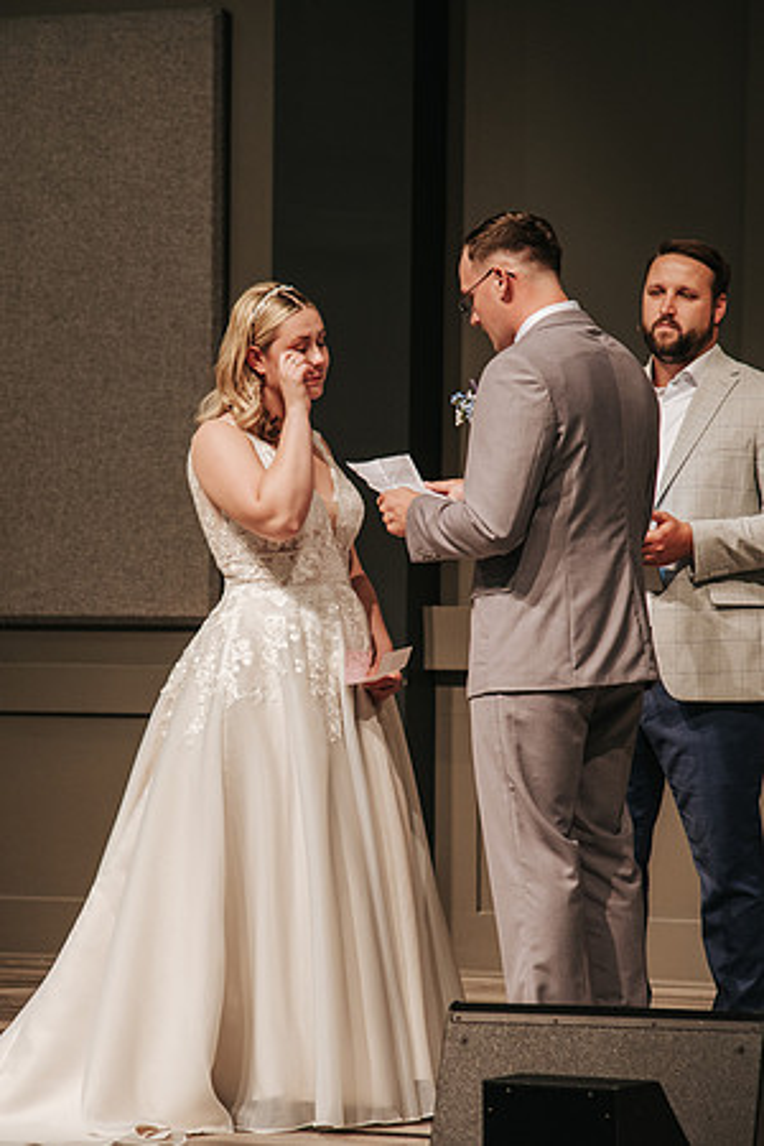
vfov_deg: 11.4
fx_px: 5756
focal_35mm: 181
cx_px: 348
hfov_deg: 7.6
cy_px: 573
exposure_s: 1/200
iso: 1000
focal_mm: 120
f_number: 4
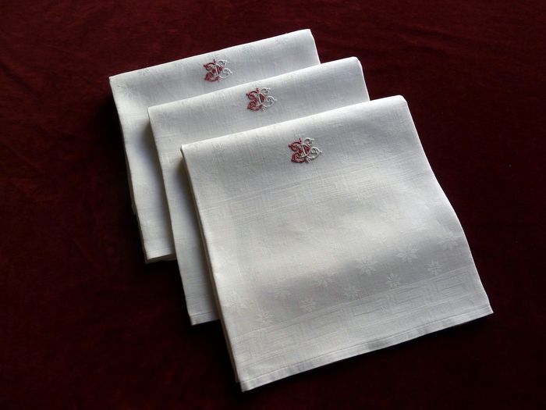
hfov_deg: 69.4
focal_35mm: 25
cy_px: 205
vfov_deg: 54.9
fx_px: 394
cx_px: 273
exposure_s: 1/125
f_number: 4
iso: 200
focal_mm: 4.1
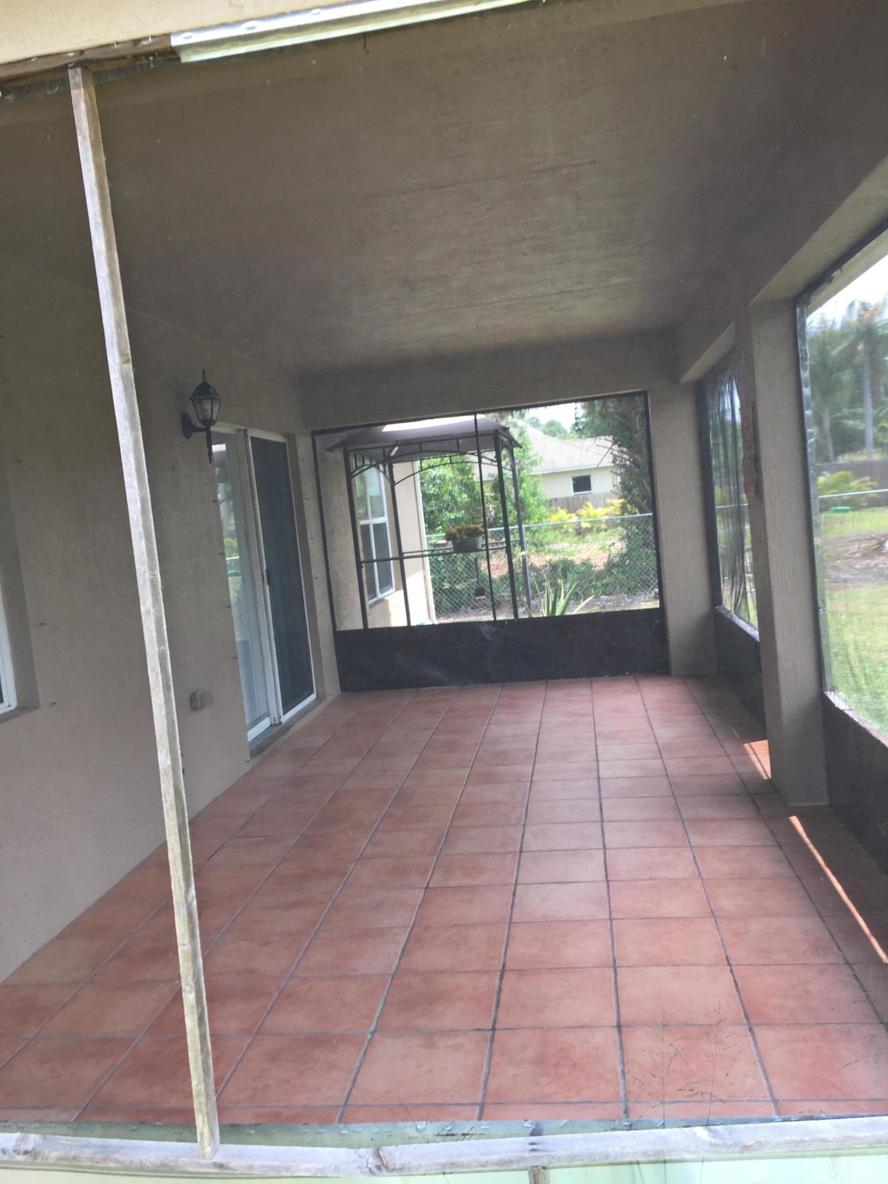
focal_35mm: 29
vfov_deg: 61.7
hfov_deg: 48.2
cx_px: 444
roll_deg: +4.8
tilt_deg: -3.7
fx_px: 992
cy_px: 592
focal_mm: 4.15
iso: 25
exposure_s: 1/133
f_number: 2.2
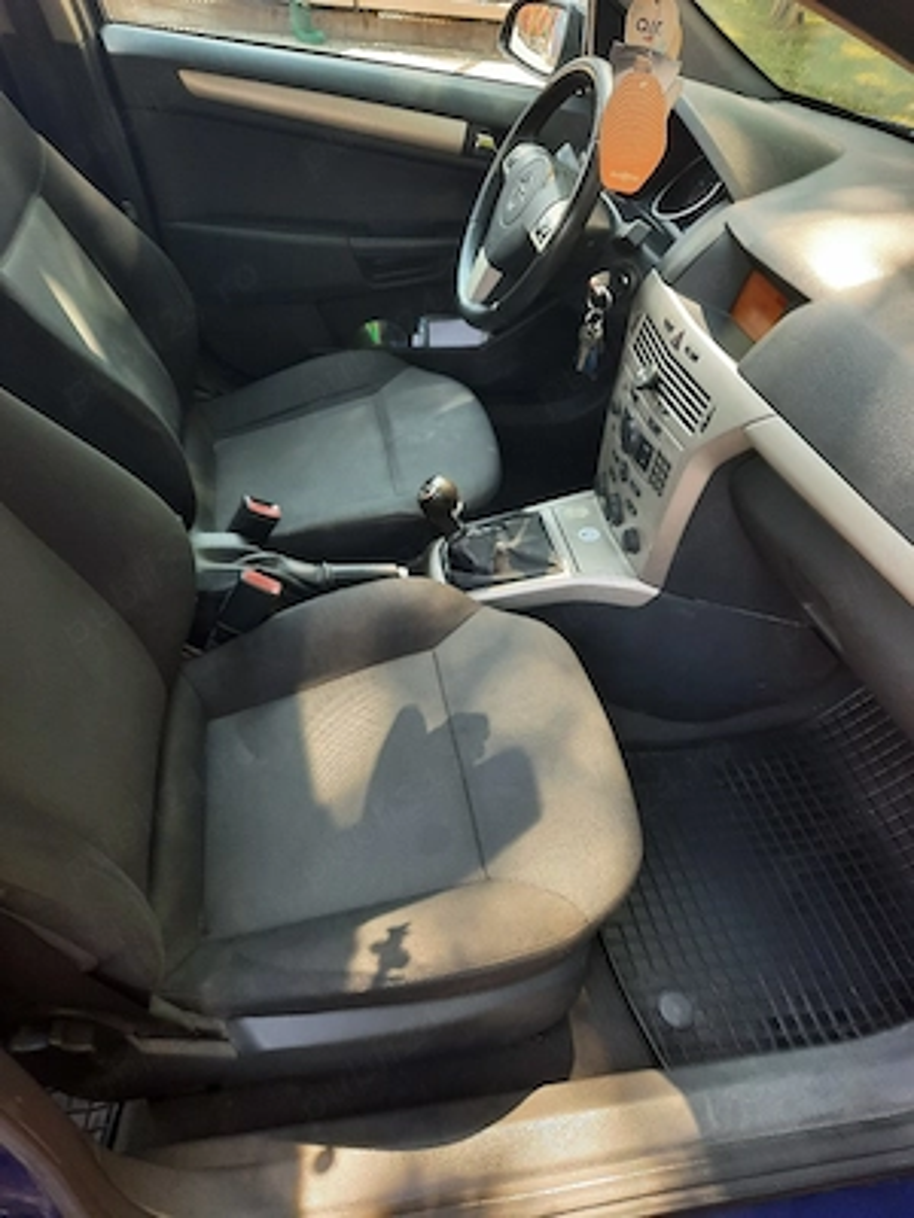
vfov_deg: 69.4
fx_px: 880
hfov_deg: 54.9
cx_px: 457
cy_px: 609
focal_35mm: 25
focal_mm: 4.6
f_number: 2
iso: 80
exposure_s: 1/50
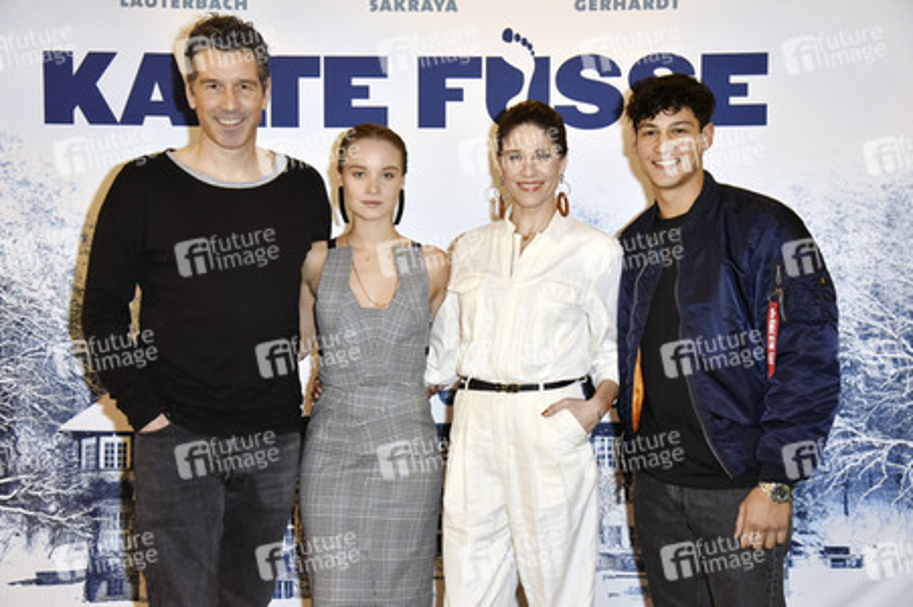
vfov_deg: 28.0
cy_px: 304
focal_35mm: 48
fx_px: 1216
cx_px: 456
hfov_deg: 41.1
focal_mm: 48
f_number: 5.6
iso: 5000
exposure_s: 1/80
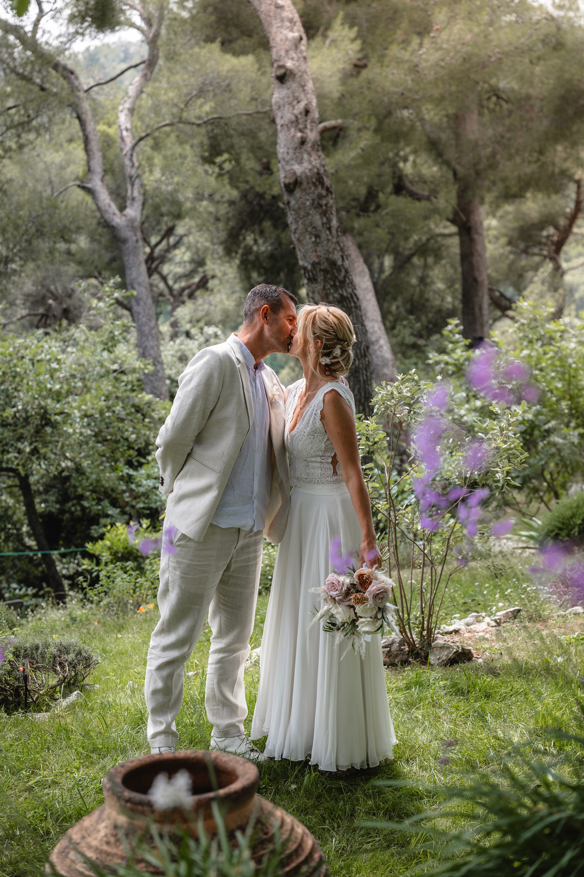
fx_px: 1703
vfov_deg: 28.8
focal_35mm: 70
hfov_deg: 19.5
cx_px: 292
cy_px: 438
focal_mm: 70
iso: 160
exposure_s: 1/320
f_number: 3.5
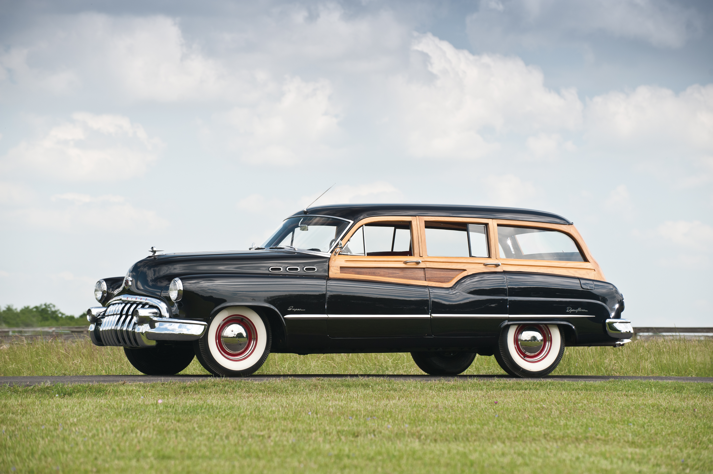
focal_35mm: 155
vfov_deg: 8.8
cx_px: 356
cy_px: 237
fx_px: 3068
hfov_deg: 13.3
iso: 250
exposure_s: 1/200
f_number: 5.6
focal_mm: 155
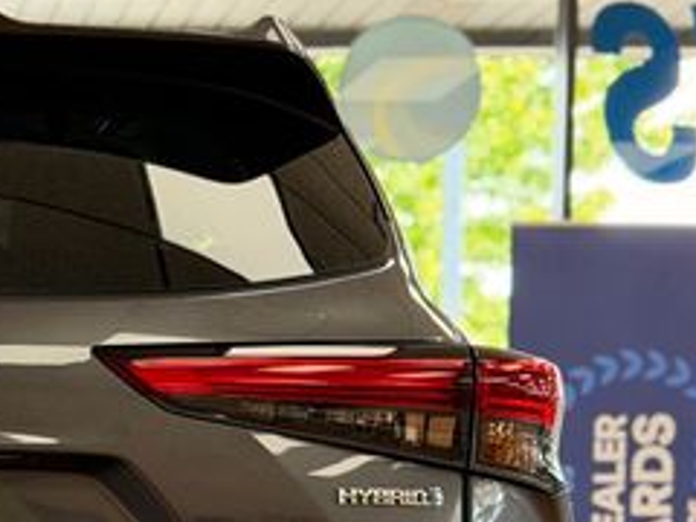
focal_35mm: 128
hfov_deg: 14.8
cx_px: -160
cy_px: 621
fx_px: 2574
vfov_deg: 11.4
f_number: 1.78
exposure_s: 1/170
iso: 200
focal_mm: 6.76
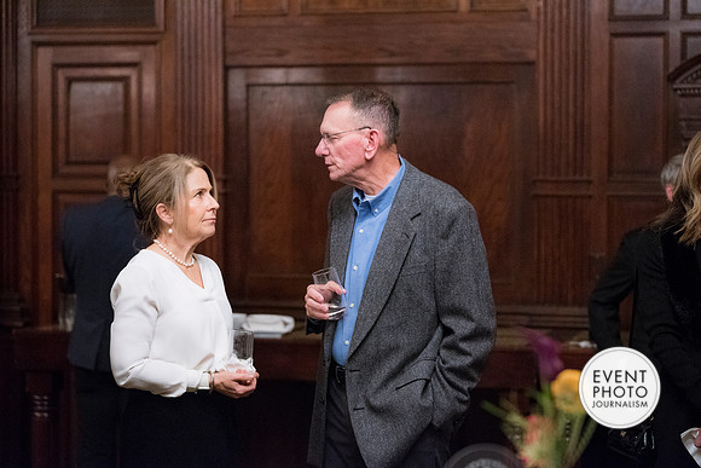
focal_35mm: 92
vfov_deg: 14.9
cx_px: 350
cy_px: 234
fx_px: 1792
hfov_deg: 22.1
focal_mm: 92
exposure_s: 1/125
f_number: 2.8
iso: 6400
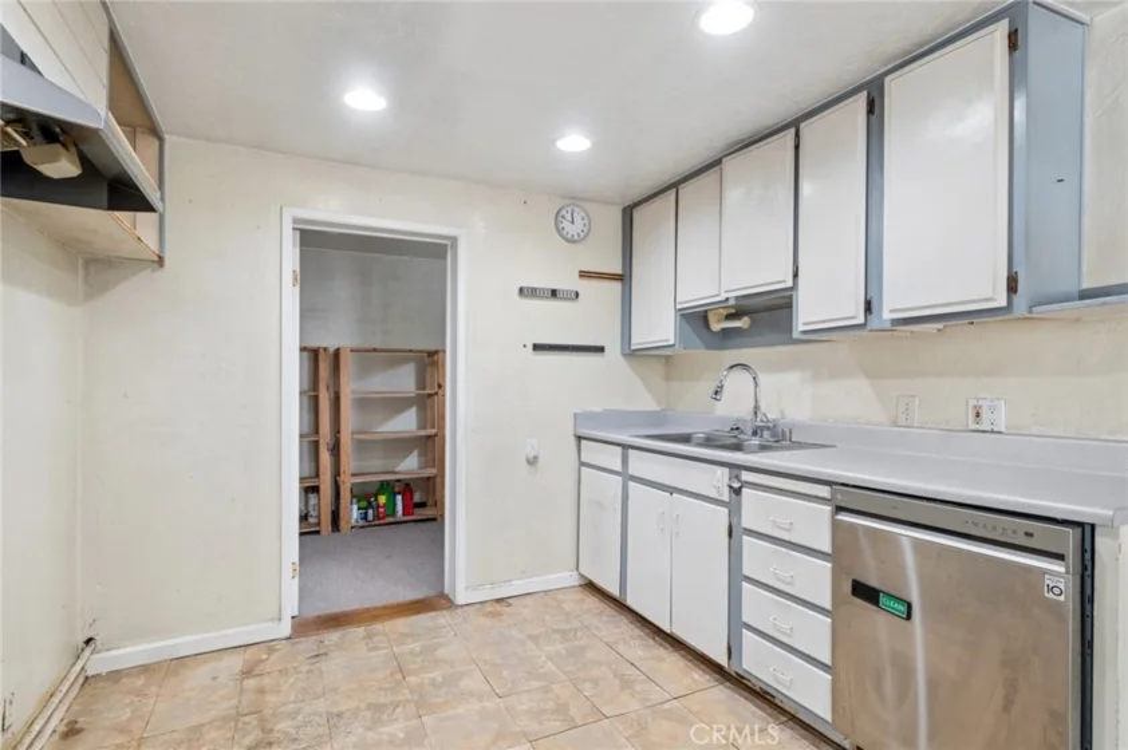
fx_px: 564
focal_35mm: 18
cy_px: 375
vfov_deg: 67.3
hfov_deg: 90.0
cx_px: 564
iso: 200
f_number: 9
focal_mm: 18
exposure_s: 1/3.33
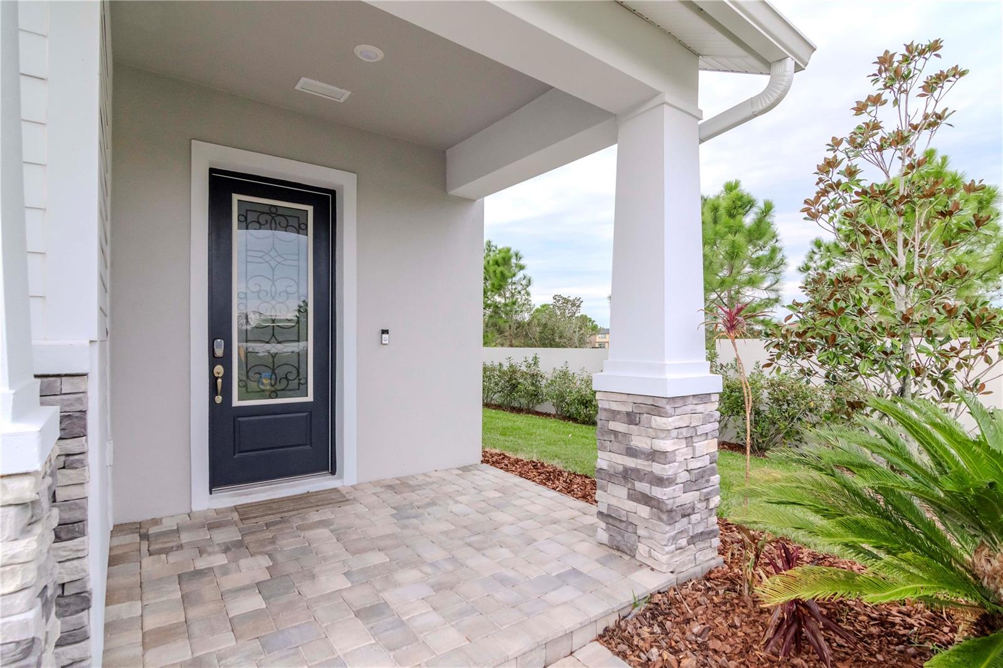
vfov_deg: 72.0
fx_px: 460
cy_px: 334
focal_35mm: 16
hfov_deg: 95.0
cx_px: 502
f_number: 8
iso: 800
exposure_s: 1/500
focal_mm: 11
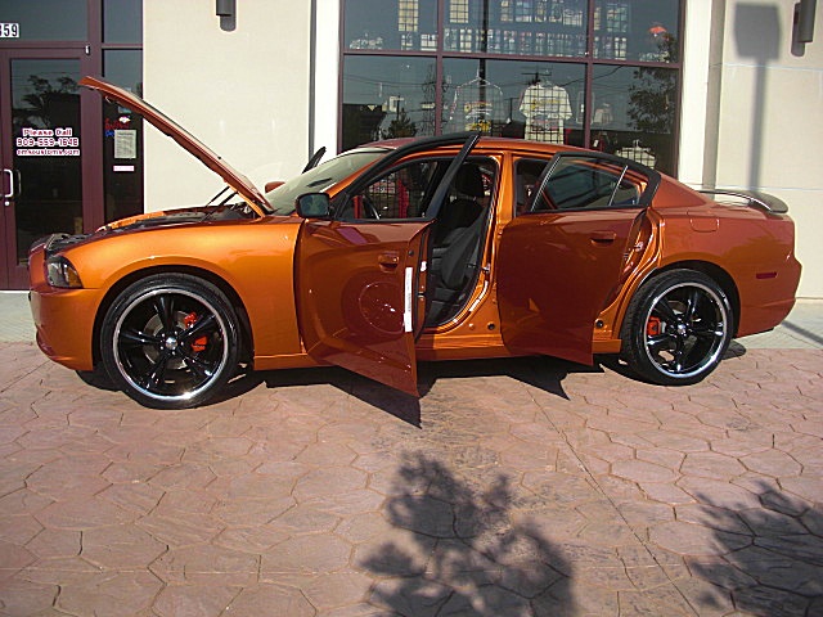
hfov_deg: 51.4
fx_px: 856
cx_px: 412
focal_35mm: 36
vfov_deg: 39.7
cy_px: 308
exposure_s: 1/1000
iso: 50
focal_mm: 6.3
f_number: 2.8
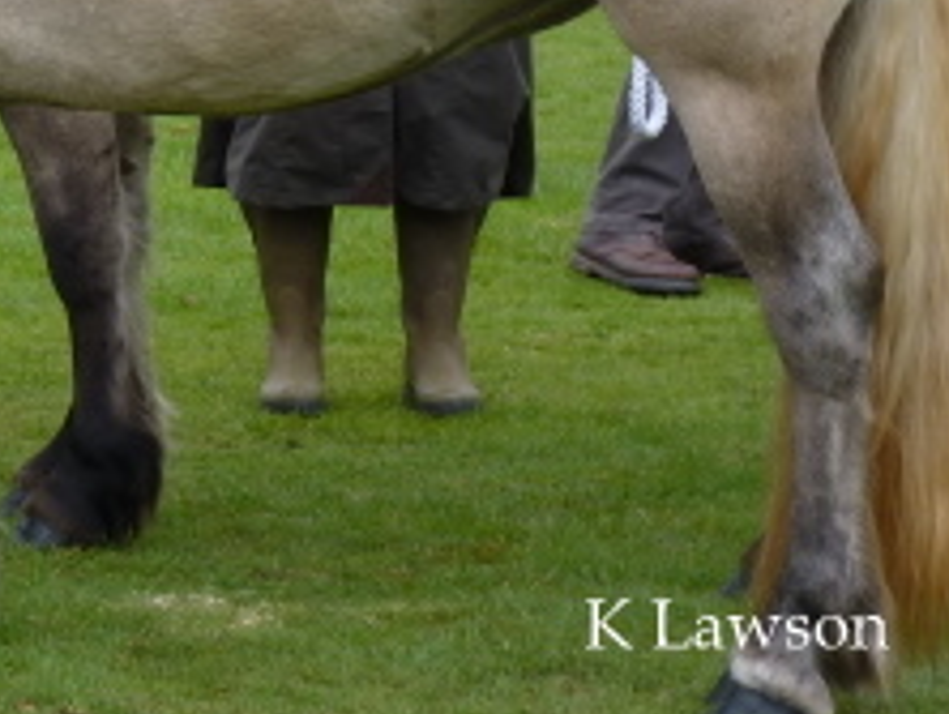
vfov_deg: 4.4
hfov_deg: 5.8
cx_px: -214
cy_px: -235
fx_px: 9249
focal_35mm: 337
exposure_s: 1/160
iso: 80
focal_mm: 20.8
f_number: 4
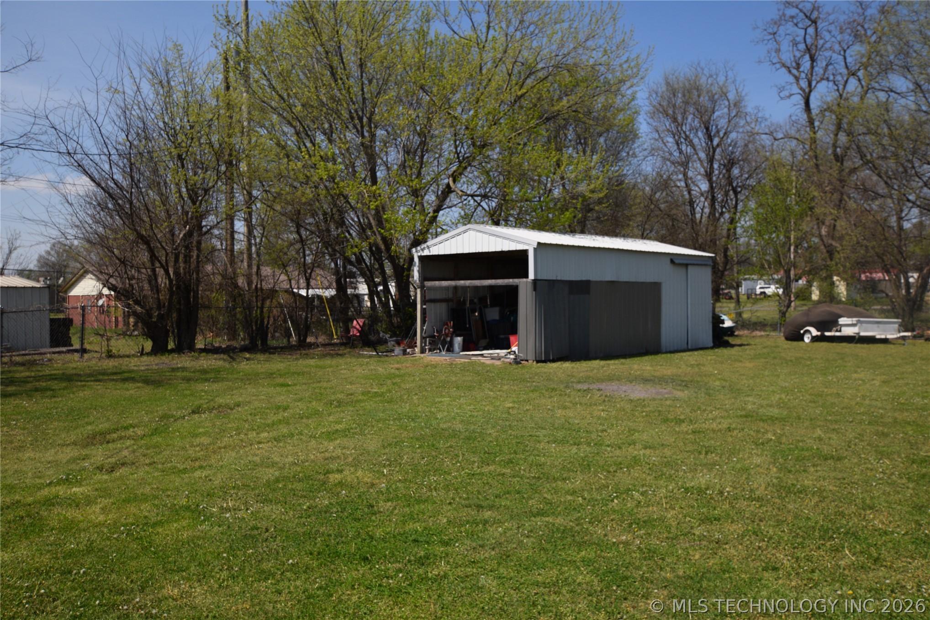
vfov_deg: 43.6
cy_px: 310
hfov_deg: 61.9
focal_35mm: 30
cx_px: 465
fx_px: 775
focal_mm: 20
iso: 200
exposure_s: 1/400
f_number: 10
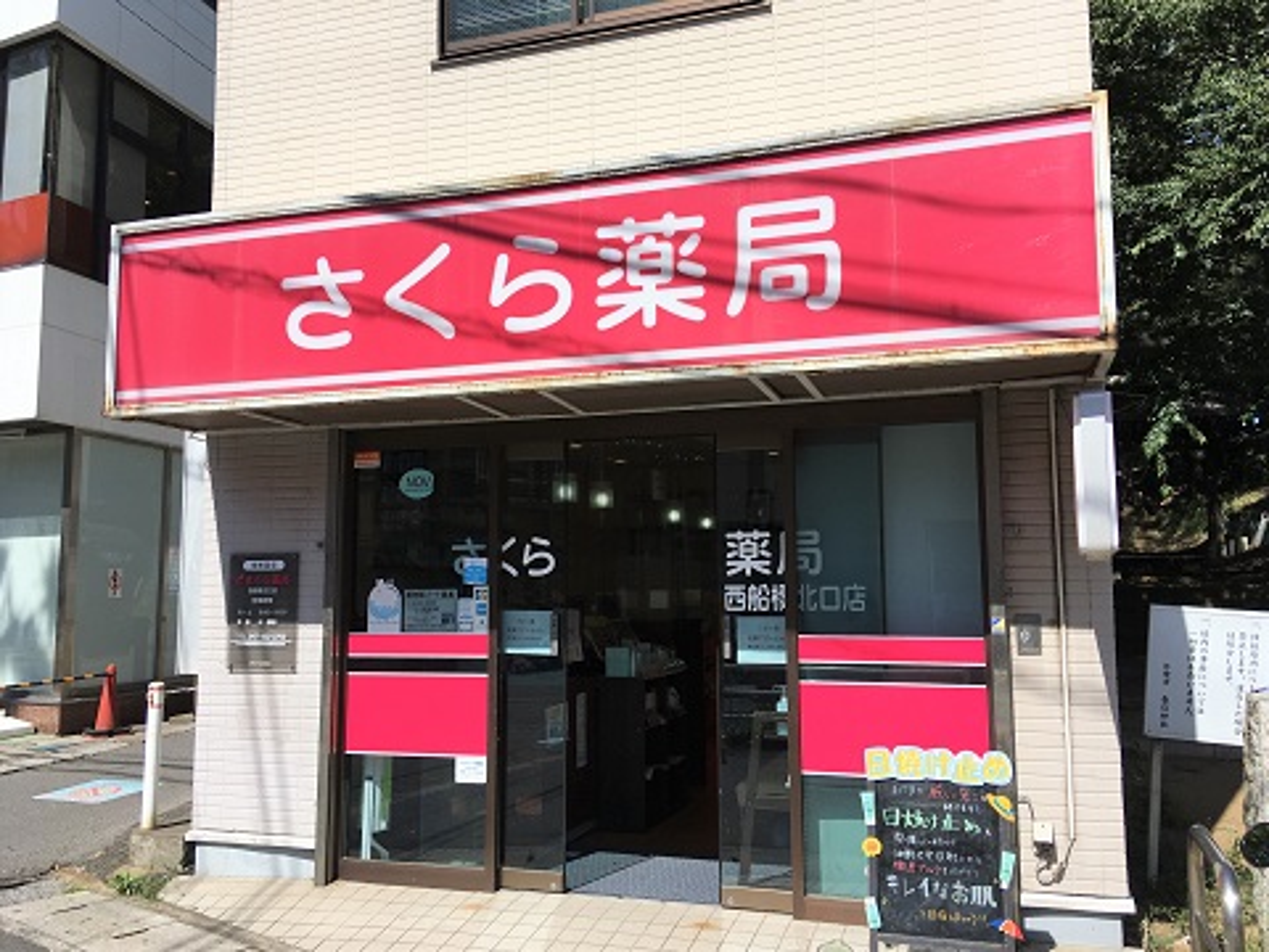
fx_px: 1063
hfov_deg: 61.7
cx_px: 634
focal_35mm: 29
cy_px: 476
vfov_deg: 48.2
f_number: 2.2
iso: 25
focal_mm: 4.15
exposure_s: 1/1637
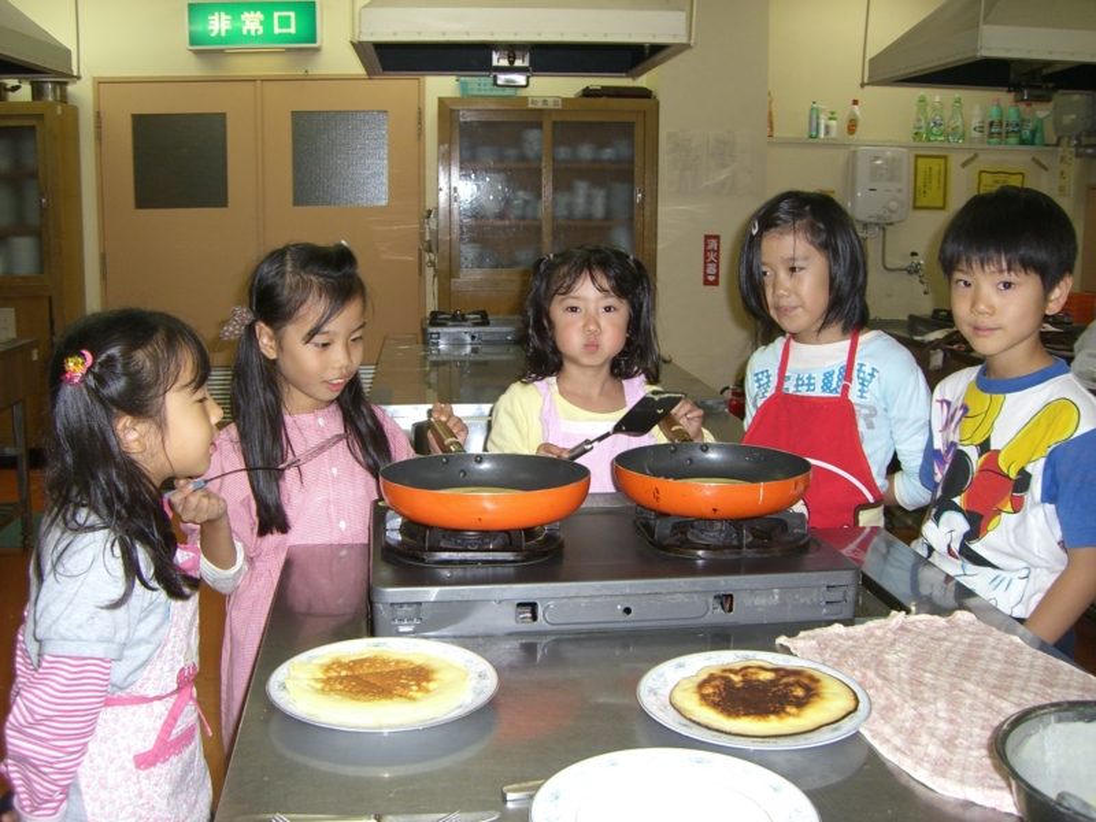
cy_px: 411
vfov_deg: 37.7
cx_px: 548
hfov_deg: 49.0
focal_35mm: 38
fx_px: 1203
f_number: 2.7
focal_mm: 6.2
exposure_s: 1/60
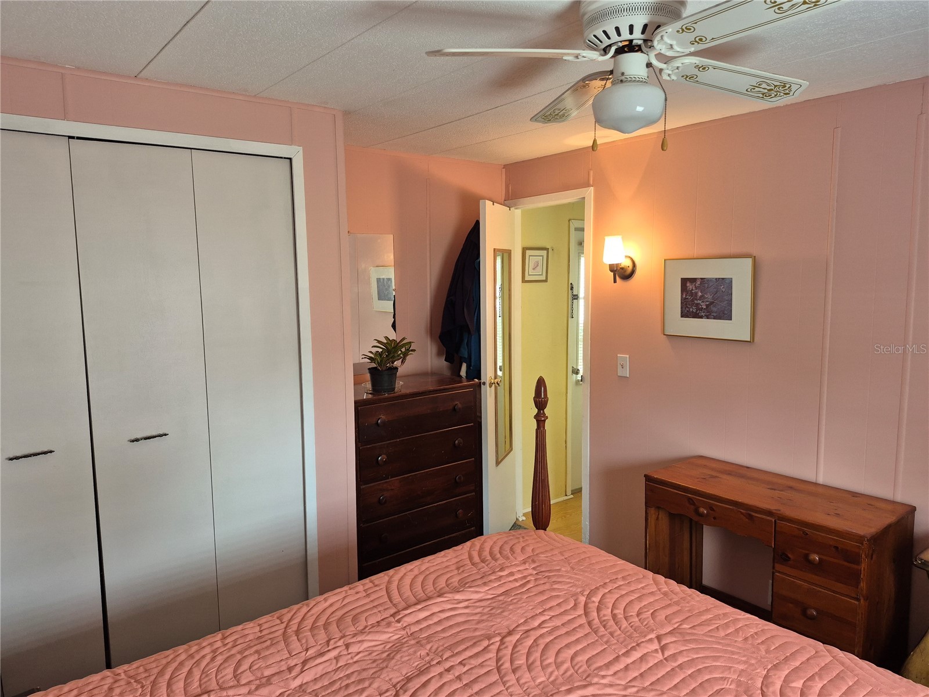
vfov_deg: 58.9
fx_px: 617
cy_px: 348
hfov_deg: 73.9
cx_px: 464
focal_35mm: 23
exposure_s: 1/120
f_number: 1.8
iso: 200
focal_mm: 5.4
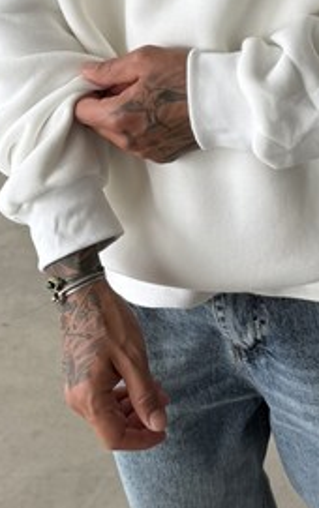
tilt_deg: -27.9
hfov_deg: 17.3
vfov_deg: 27.3
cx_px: 238
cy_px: 163
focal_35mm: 75
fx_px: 1040
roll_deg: +2.1
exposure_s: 1/315
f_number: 1.78
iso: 80
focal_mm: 6.76
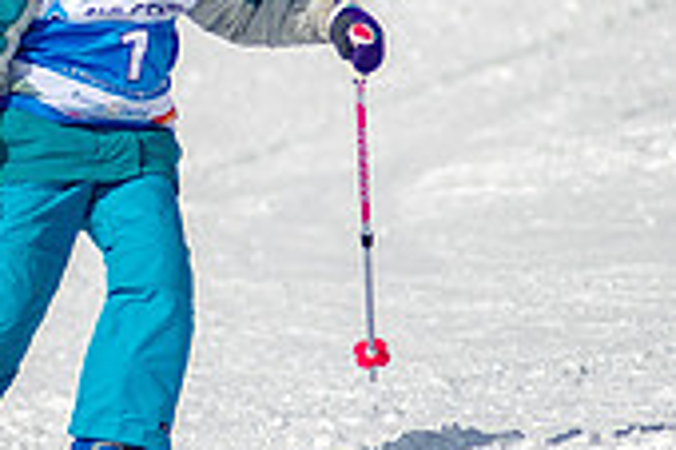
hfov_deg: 1.1
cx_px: 81
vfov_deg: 0.7
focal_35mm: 1861
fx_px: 34911
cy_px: 74
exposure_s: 1/6400
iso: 100
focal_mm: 300
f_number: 2.8
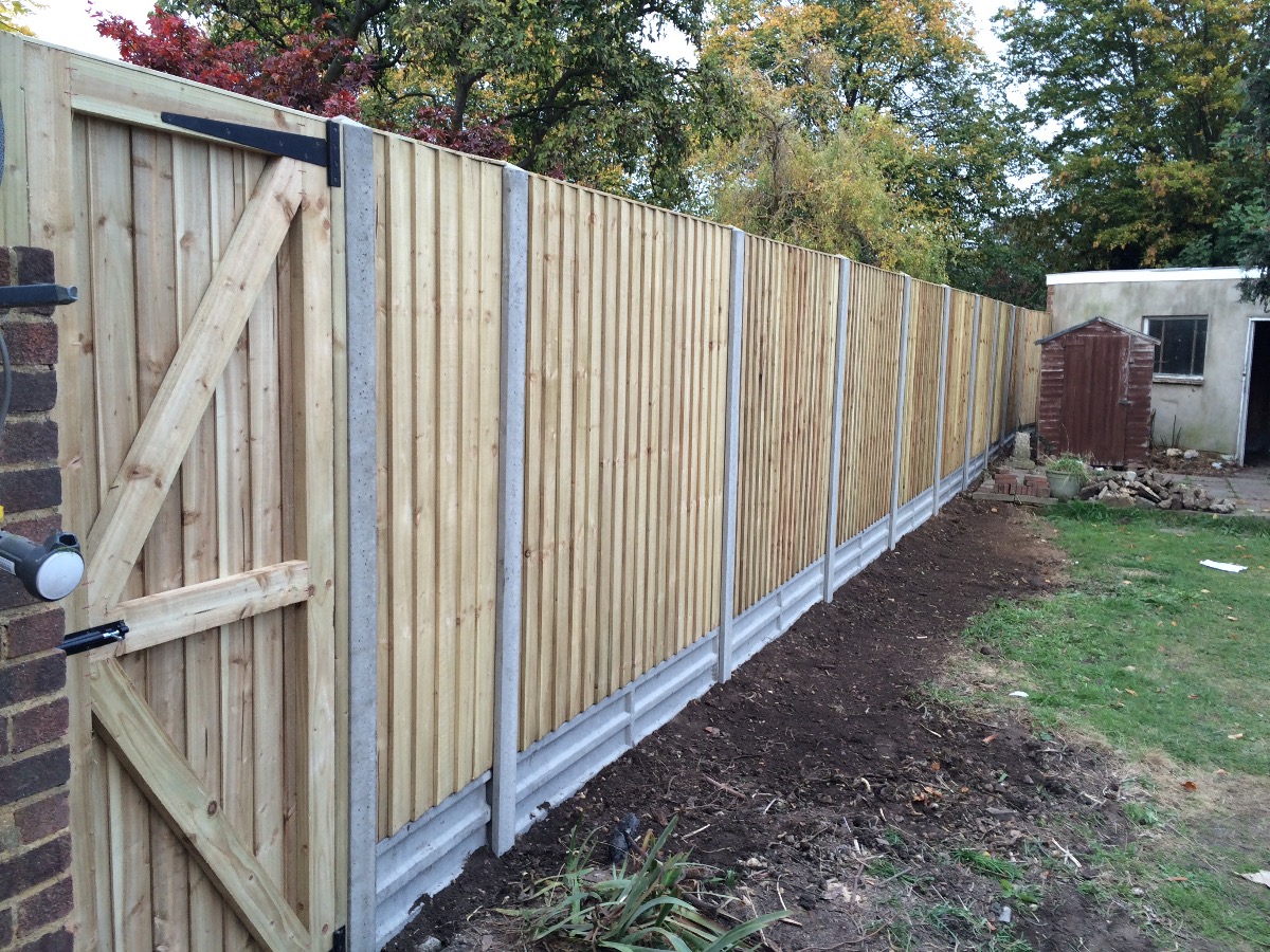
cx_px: 635
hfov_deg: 61.7
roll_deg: +0.0
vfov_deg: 48.2
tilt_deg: -7.3
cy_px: 476
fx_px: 1064
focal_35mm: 29
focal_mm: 4.15
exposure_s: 1/100
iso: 50
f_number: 2.2
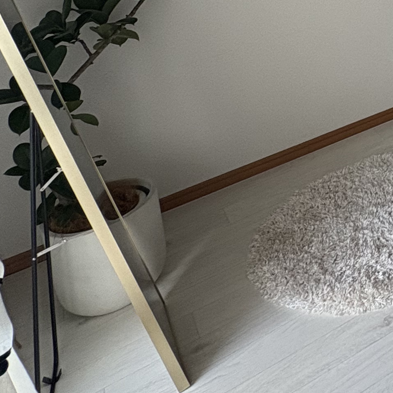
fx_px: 668
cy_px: -123
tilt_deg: -7.4
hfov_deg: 25.3
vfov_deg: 27.3
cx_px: 581
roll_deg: +4.4
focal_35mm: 52
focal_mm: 2.22
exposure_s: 1/99
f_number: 2.2
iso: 125
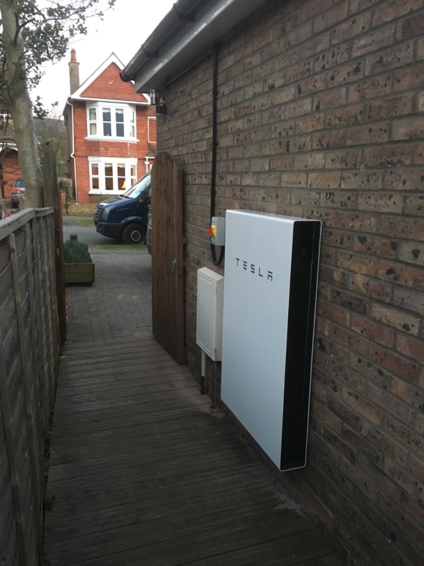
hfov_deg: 48.2
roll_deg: -0.8
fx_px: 474
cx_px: 212
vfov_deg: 61.7
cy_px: 283
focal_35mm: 29
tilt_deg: -10.4
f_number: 2.2
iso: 250
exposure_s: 1/17
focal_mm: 4.15
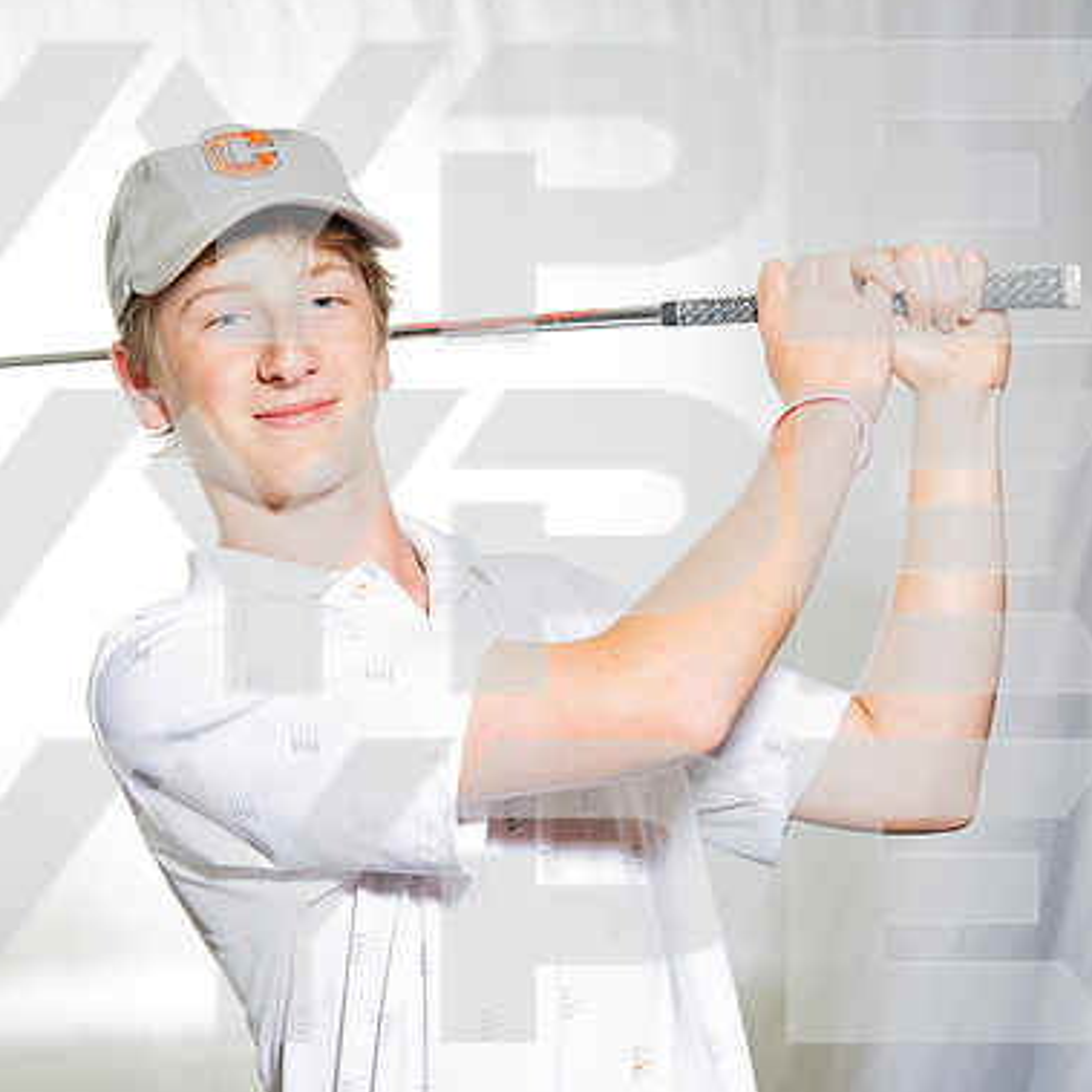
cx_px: 395
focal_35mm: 56
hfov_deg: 30.4
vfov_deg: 30.6
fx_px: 1999
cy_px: 543
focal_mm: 43
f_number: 7.1
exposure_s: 1/250
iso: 100
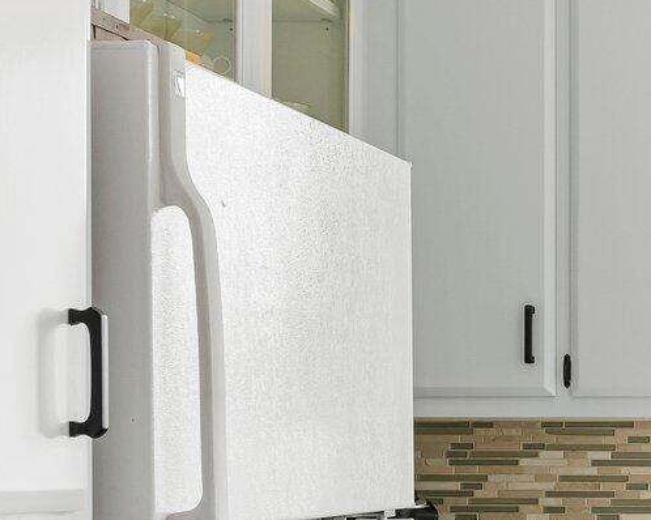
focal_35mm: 86
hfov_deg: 18.9
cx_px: 1041
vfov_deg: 17.7
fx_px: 1652
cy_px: 449
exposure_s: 1/30
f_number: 8
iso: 400
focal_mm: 22.2
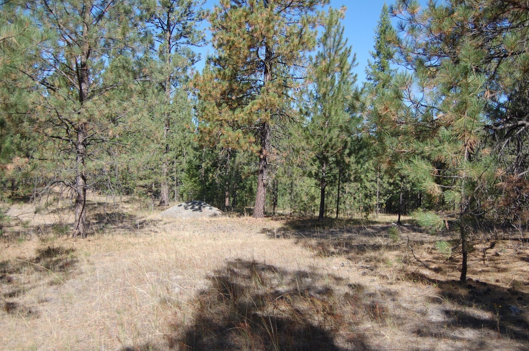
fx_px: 470
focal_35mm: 32
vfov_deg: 41.0
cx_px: 278
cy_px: 174
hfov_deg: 58.7
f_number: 3.5
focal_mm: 18
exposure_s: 1/1000
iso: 200
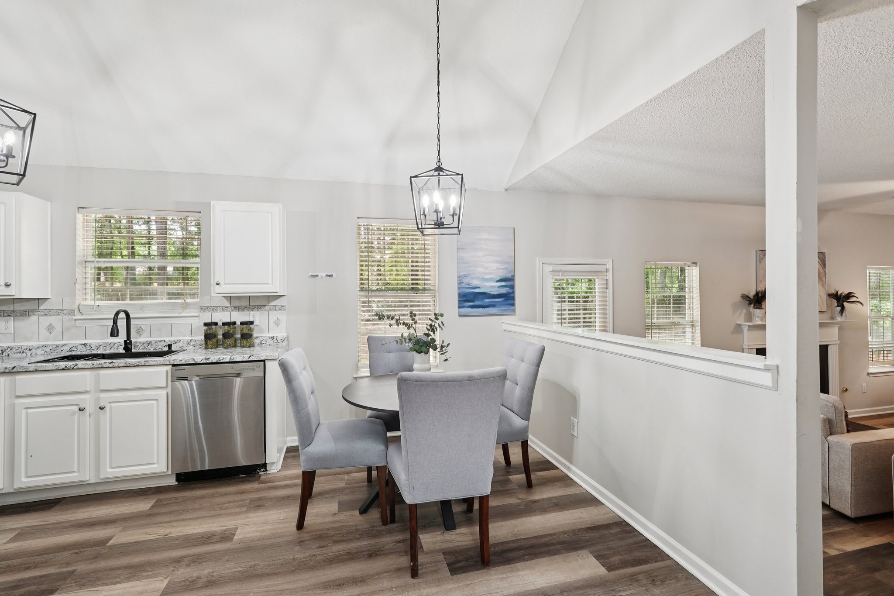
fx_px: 397
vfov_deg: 73.7
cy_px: 298
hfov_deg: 96.7
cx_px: 447
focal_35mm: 16
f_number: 8
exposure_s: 1/15
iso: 800
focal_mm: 16
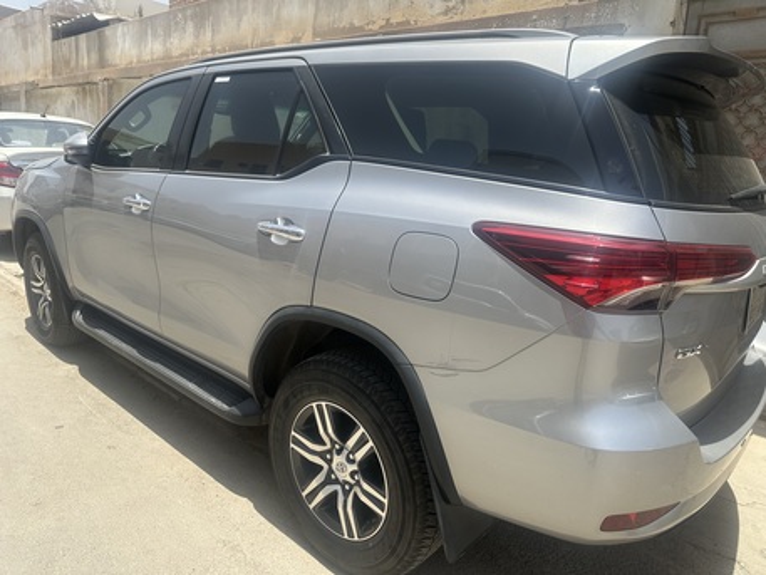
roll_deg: -3.9
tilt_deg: -12.3
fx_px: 531
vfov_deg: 56.8
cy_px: 288
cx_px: 383
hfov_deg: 71.6
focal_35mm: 24
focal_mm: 6.86
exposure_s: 1/3155
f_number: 1.78
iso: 80
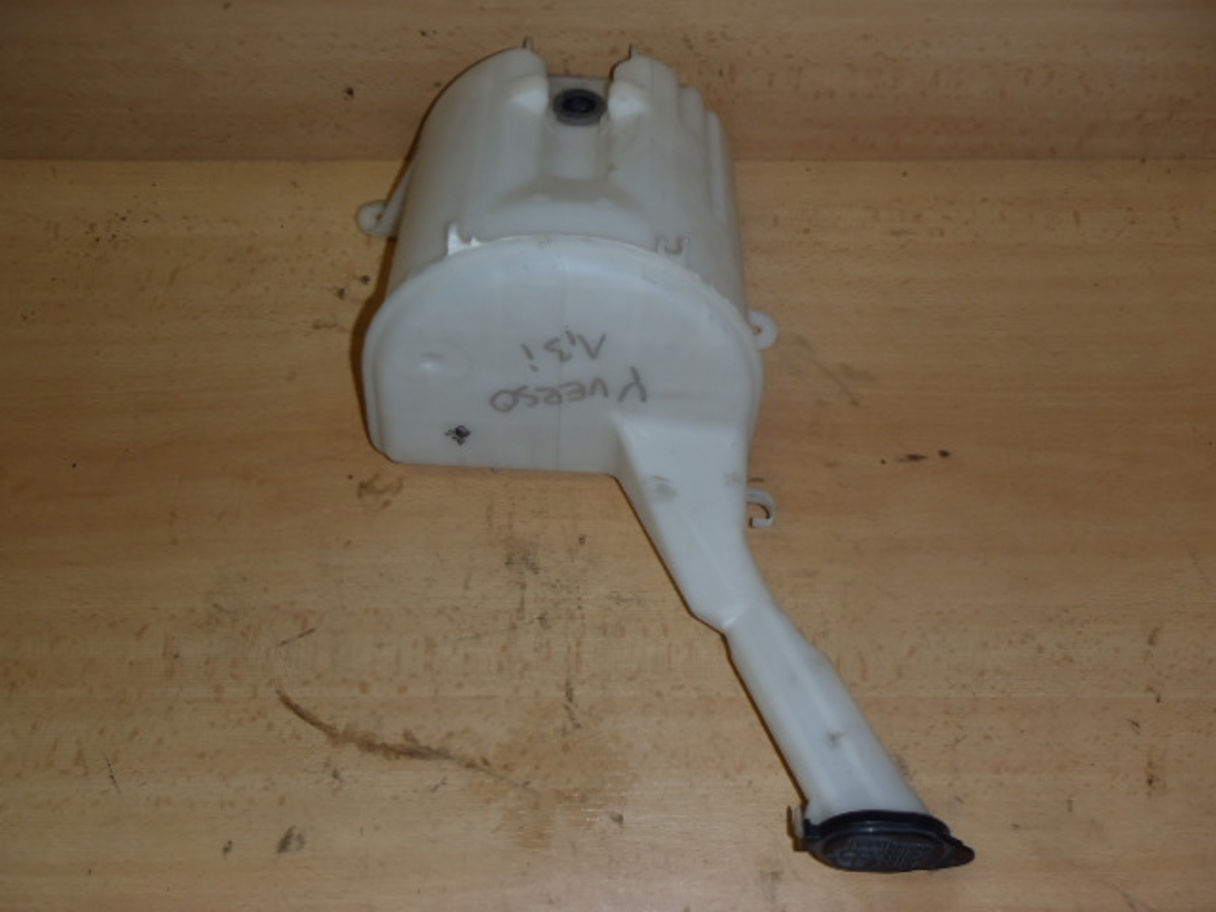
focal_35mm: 38
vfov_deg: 37.7
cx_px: 608
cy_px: 456
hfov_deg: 49.0
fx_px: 1335
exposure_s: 1/40
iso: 100
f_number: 4.6
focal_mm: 6.83
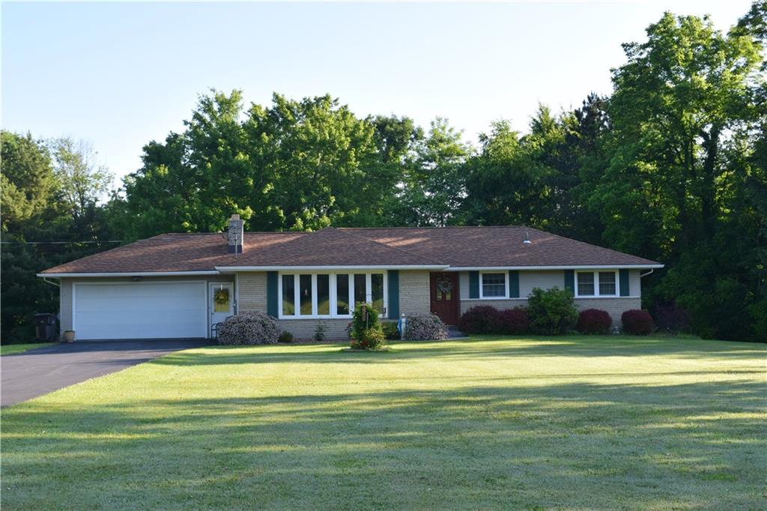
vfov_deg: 26.5
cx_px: 384
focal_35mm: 51
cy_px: 256
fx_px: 1086
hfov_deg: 38.9
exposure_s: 1/250
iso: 400
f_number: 10
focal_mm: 34
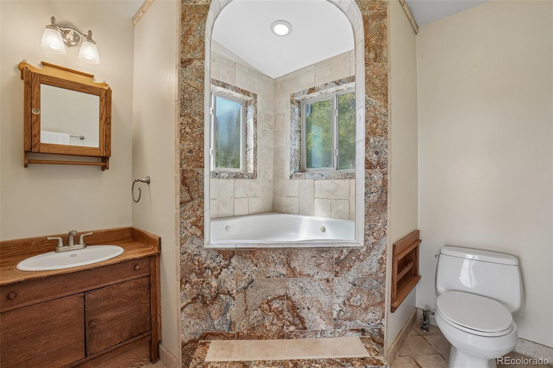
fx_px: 230
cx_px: 276
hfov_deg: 100.4
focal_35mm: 15
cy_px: 184
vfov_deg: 77.3
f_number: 8
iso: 400
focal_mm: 10
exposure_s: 1/40
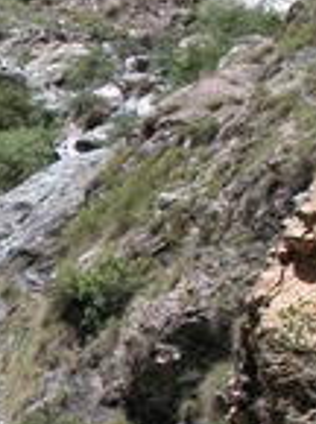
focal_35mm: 155
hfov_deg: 9.1
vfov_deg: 12.6
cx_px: -249
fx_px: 1895
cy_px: 421
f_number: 6.3
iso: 100
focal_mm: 8.9
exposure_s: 1/253
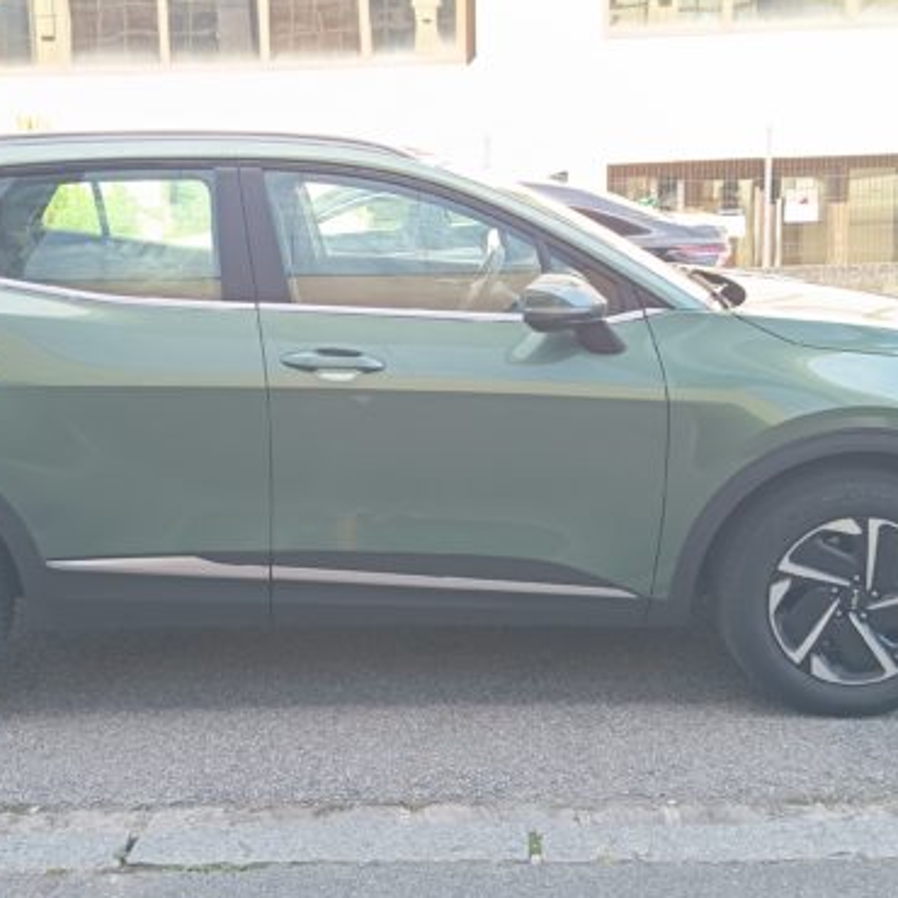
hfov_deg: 38.2
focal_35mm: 44
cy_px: 362
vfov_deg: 38.2
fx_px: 1291
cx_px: 357
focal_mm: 5.27
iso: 96
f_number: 1.7
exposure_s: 1/100
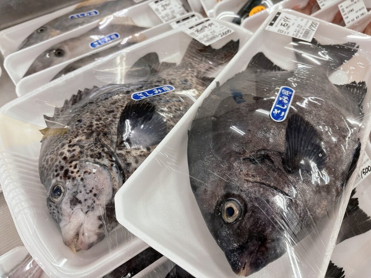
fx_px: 279
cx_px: 186
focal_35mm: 26
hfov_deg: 67.3
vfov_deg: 53.1
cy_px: 139
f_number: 1.6
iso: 125
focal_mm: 5.96
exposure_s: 1/120
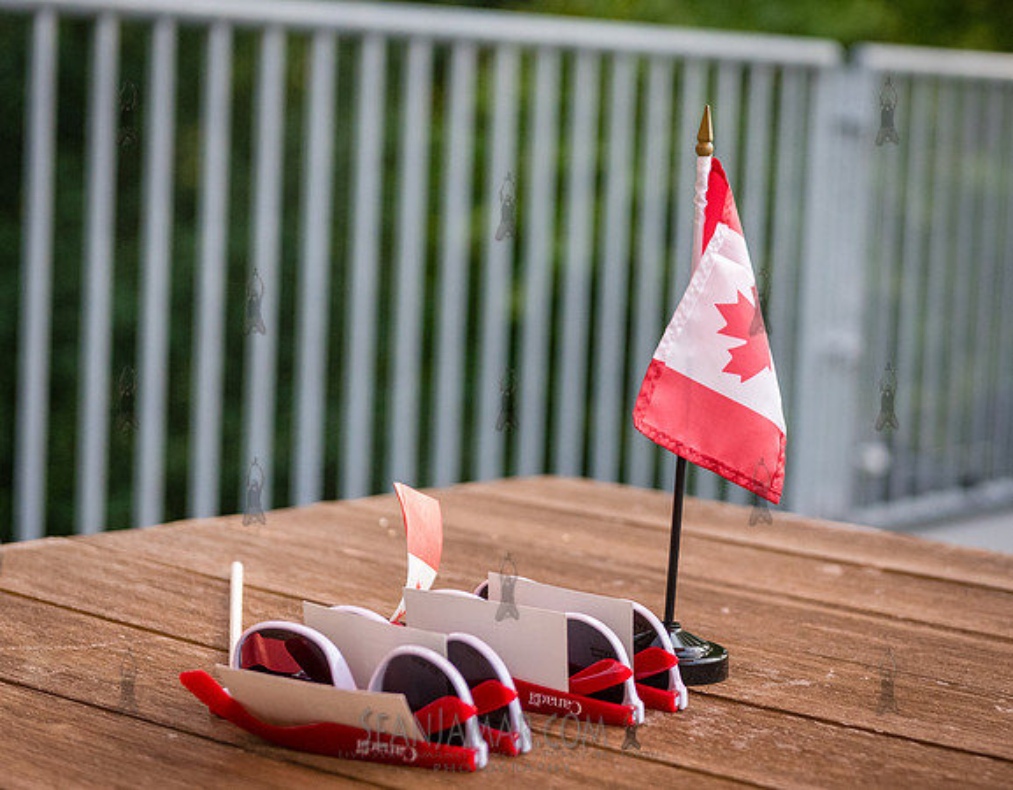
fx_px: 2503
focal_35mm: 84
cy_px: 353
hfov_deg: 22.8
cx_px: 686
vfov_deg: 17.9
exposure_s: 1/2500
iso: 2000
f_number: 3.2
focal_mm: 62
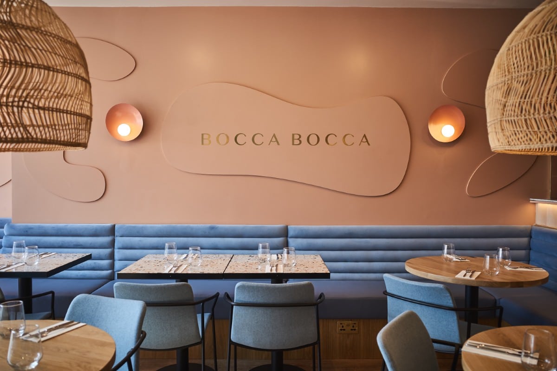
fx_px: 433
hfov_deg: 65.5
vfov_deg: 46.4
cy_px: 186
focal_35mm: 28
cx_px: 278
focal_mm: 18.3
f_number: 2.8
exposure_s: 1/100
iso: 100
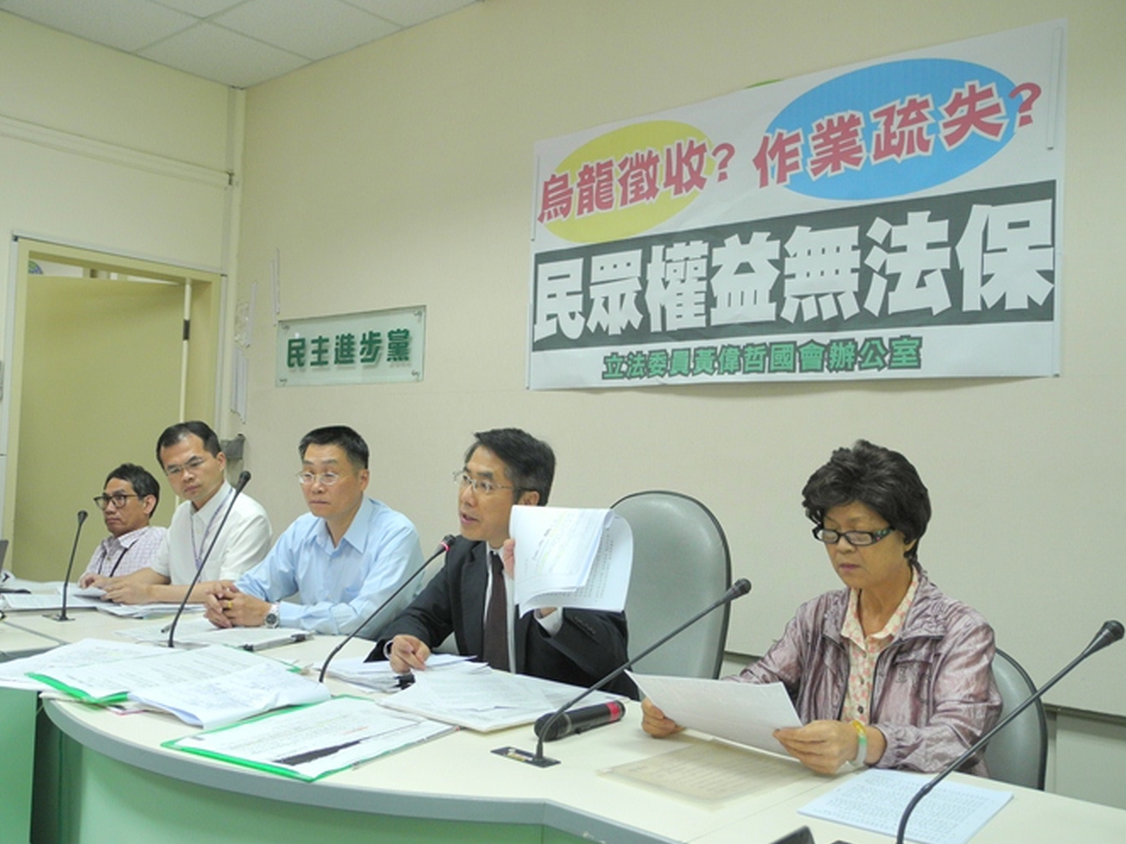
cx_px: 549
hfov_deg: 55.3
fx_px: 1073
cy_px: 417
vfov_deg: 42.9
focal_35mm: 33
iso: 255
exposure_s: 1/30
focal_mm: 6.8
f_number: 2.8
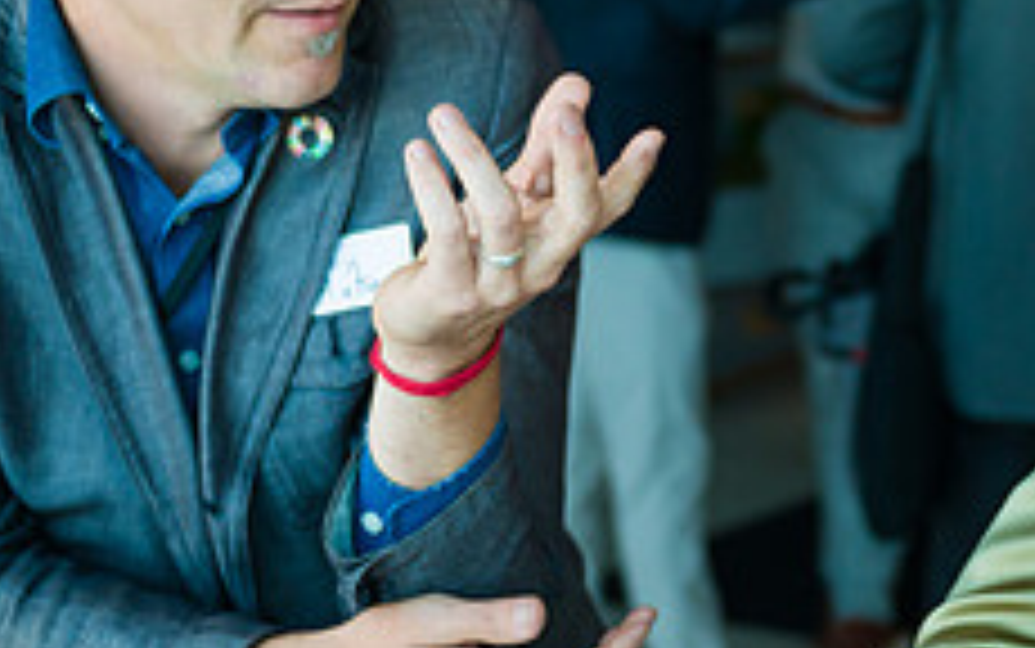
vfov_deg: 13.4
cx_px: 943
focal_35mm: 98
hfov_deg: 20.7
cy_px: 282
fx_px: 2766
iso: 1000
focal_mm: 38
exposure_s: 1/500
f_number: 3.2
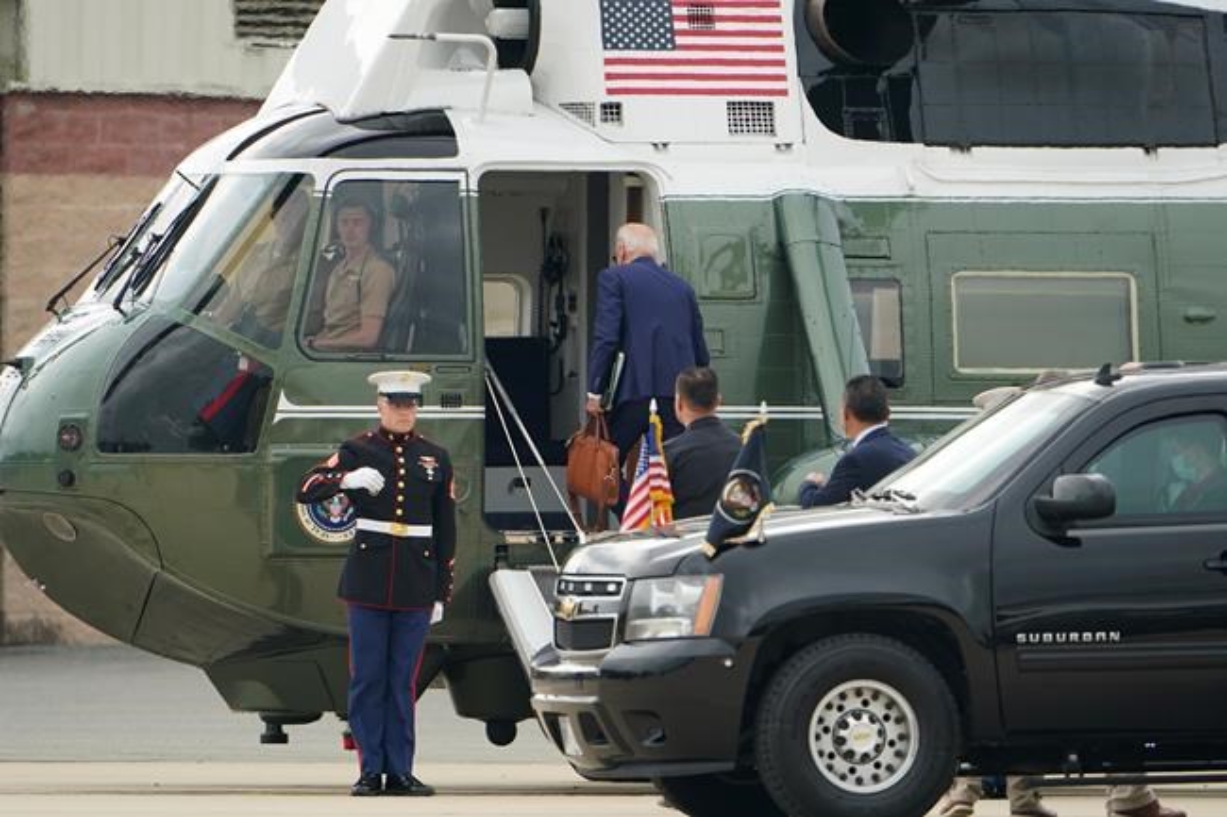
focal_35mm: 600
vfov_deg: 2.3
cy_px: 408
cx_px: 614
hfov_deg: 3.4
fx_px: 20444
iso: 1000
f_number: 6.3
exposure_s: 1/1250
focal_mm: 600
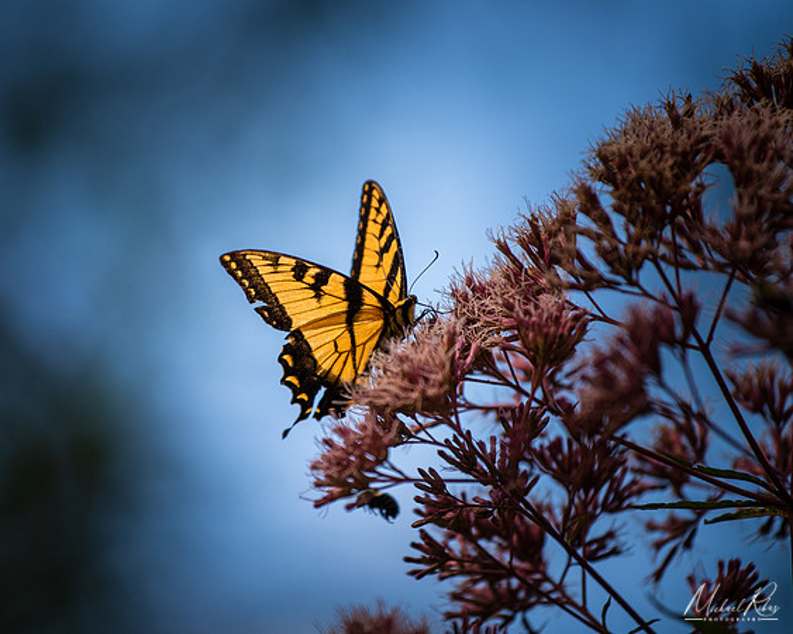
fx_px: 5798
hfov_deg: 7.8
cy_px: 286
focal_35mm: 247
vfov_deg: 6.3
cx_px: 314
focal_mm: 200
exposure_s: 1/1000
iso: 100
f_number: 4
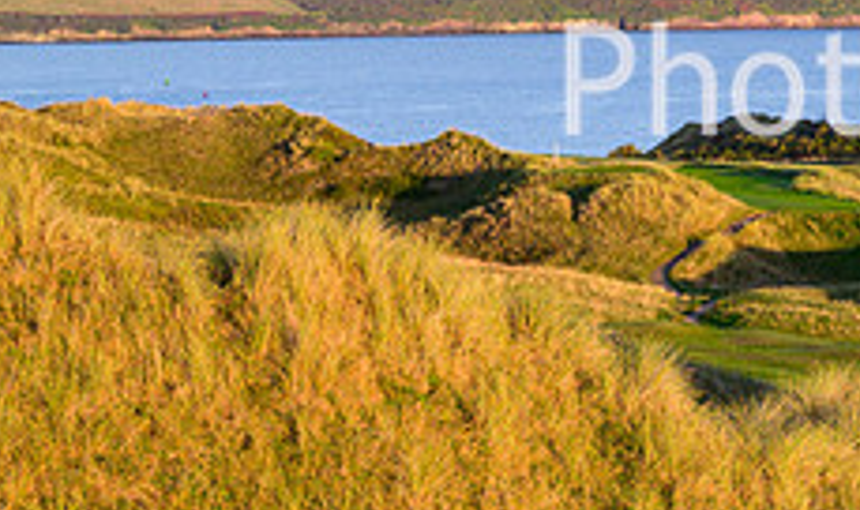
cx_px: 1081
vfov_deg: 5.5
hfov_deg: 9.2
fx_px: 5294
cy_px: 62
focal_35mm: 229
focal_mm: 81
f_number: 5.6
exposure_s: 1/640
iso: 320
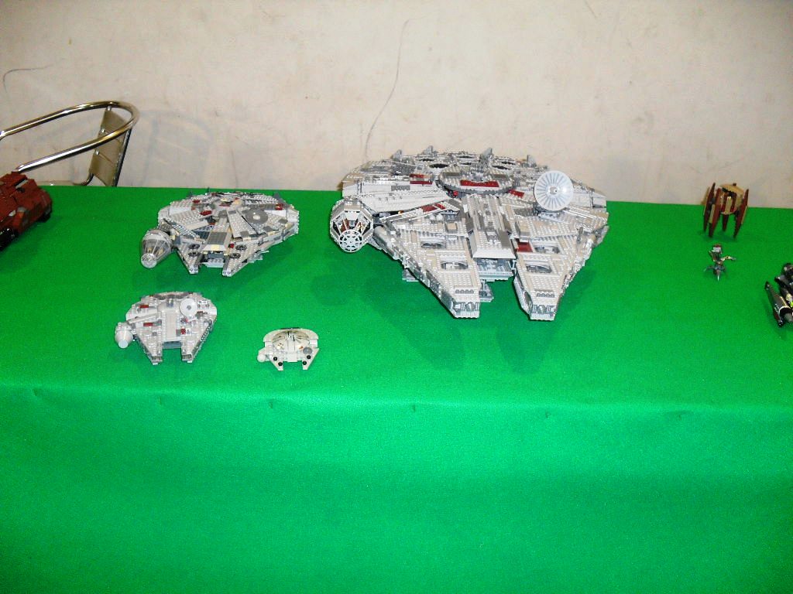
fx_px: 802
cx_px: 396
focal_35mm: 35
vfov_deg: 40.7
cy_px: 297
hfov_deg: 52.6
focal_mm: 6.3
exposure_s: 1/45
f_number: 3.2
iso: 200
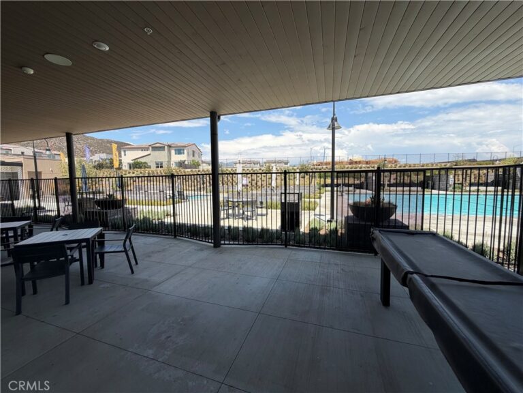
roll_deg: +2.0
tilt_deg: -4.2
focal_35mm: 14
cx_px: 262
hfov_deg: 102.1
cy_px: 196
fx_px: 212
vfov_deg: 85.7
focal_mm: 2.22
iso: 32
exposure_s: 1/770
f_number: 2.2
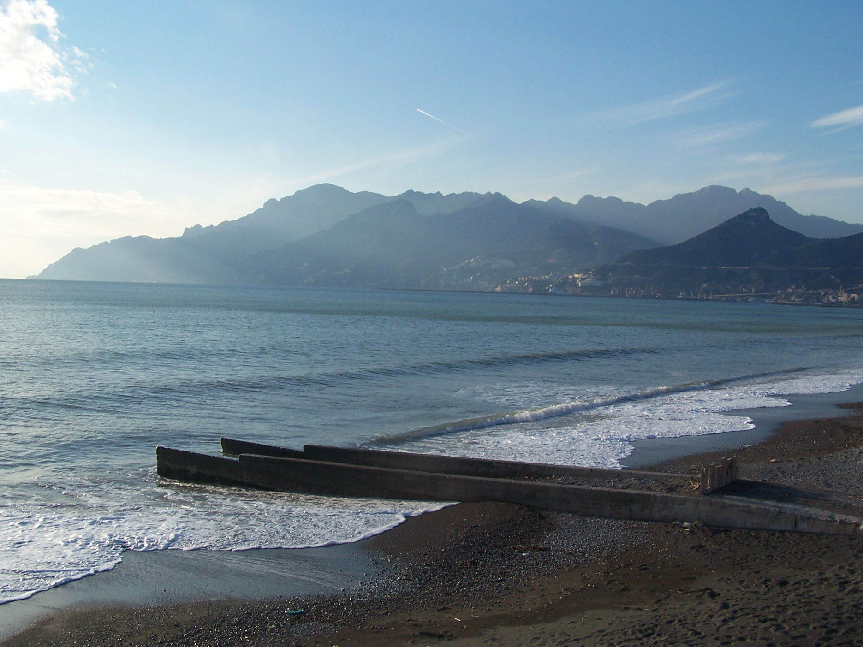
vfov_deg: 36.8
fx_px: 972
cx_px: 440
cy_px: 320
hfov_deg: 47.9
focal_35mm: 39
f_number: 5.6
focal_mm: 6.3
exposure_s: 1/500
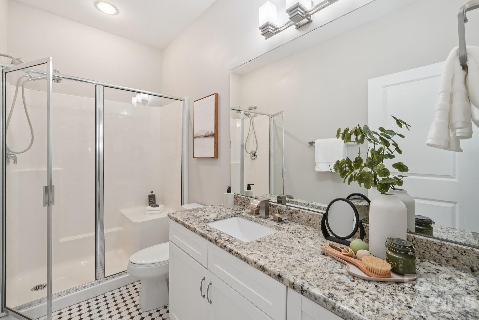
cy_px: 160
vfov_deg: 74.6
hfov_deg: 97.6
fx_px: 210
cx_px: 240
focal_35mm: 16
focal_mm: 10.5
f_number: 8
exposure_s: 1/8
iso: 400
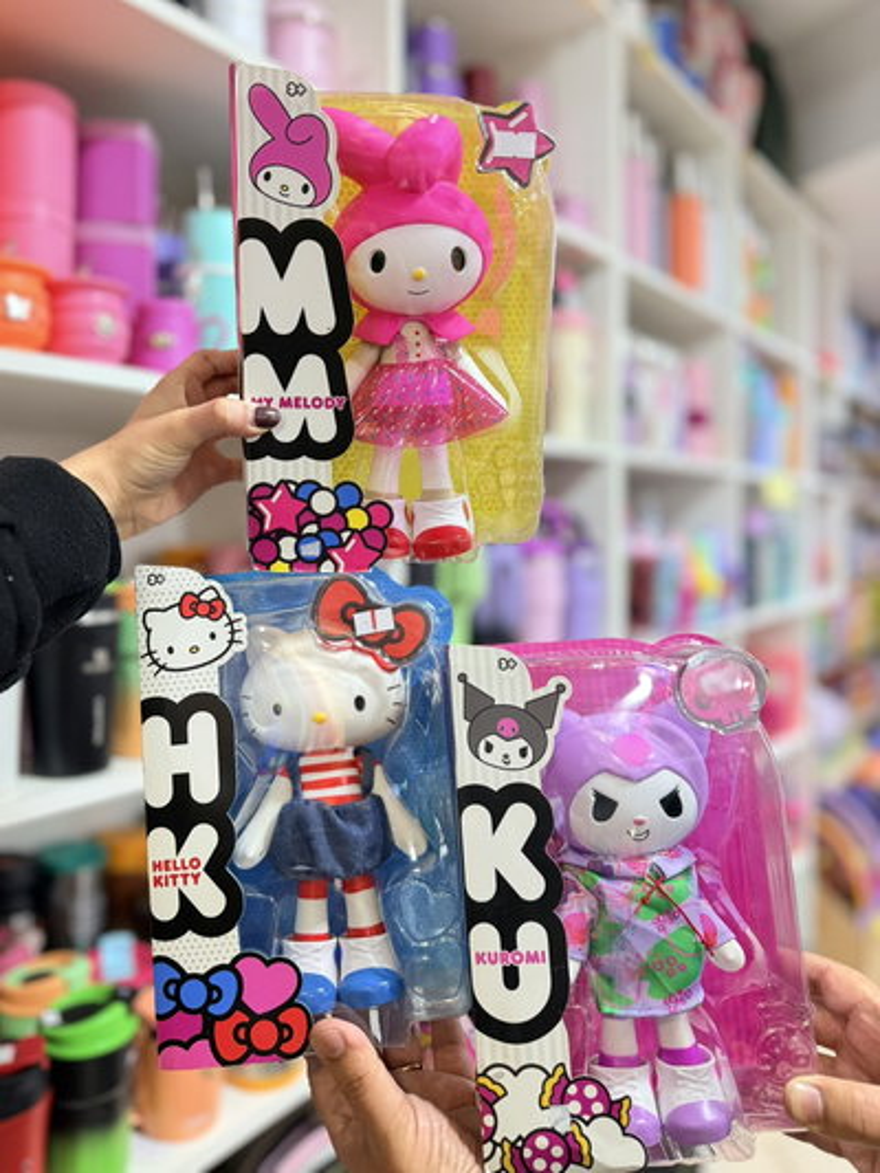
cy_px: 586
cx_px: 440
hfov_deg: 56.8
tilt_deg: -0.2
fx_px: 813
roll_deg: +0.2
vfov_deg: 71.6
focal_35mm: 24
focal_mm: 6.76
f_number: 1.78
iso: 500
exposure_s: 1/50
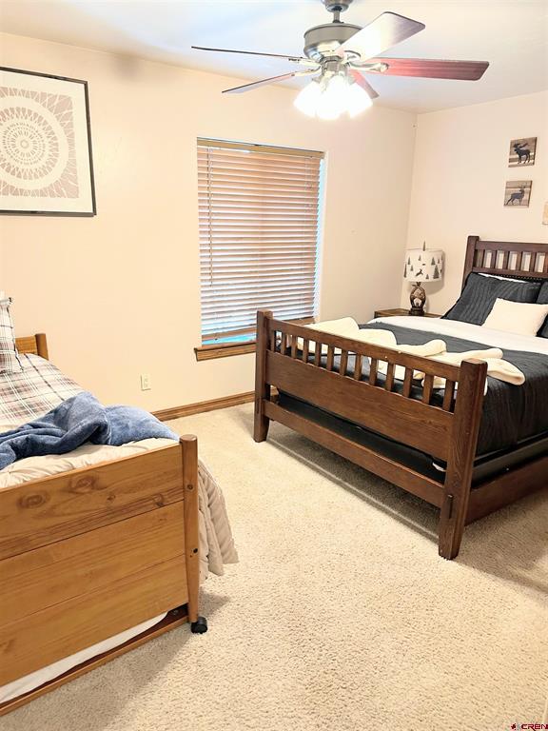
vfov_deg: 71.6
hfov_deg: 56.8
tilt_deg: -15.3
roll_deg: -1.3
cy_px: 366
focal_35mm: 24
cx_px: 274
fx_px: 507
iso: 200
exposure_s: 1/60
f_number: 1.78
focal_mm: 6.86
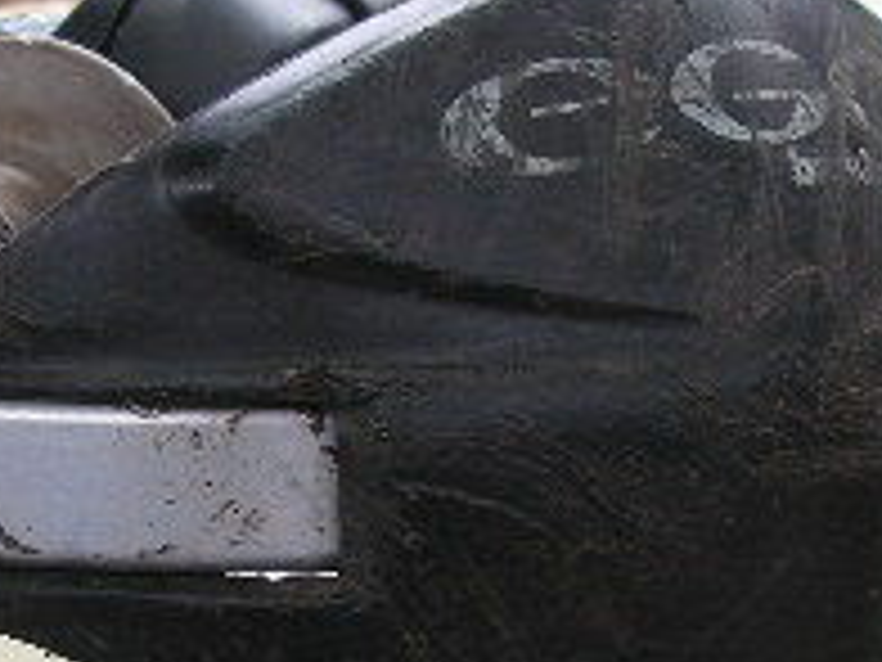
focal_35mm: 124
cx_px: 576
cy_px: 590
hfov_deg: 15.9
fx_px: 3159
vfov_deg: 11.9
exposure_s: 1/60
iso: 50
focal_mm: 6.3
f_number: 3.3
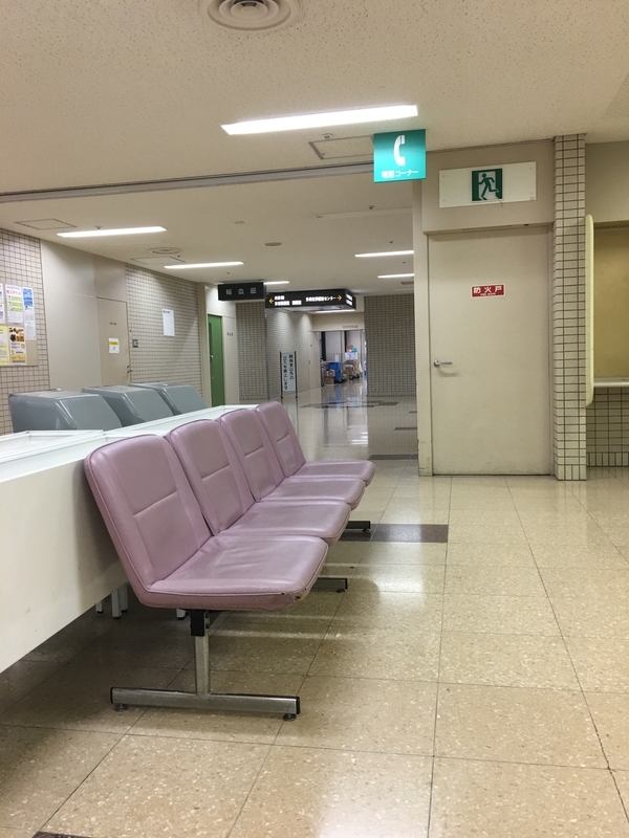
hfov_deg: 48.2
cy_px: 419
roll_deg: +2.2
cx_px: 314
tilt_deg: -2.5
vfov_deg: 61.7
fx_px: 703
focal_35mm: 29
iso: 32
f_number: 2.2
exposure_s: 1/15
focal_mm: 4.15
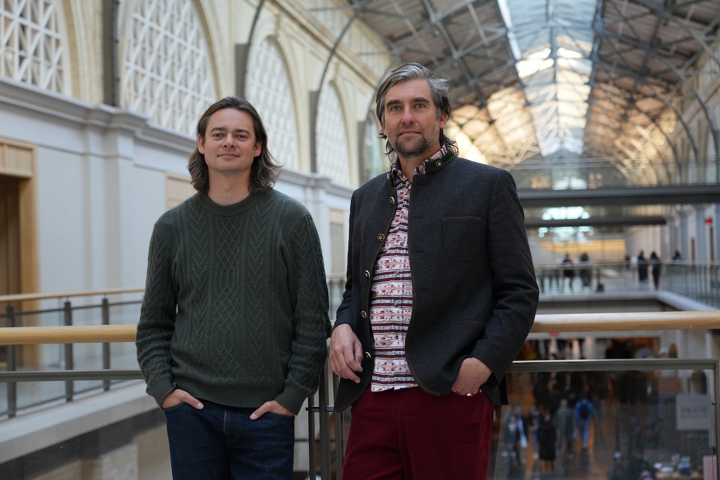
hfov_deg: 31.4
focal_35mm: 64
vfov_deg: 21.2
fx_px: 1280
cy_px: 240
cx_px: 360
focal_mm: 64
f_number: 4
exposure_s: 1/125
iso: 800
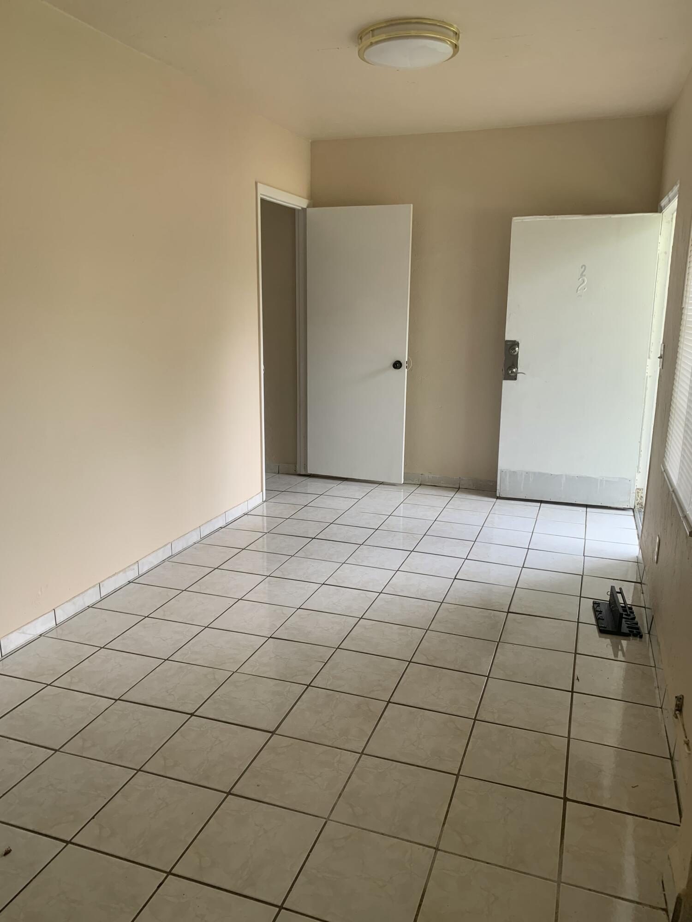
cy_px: 461
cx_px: 346
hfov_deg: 53.1
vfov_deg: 67.3
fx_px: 693
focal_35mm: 26
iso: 50
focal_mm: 4.25
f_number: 1.8
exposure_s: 1/121
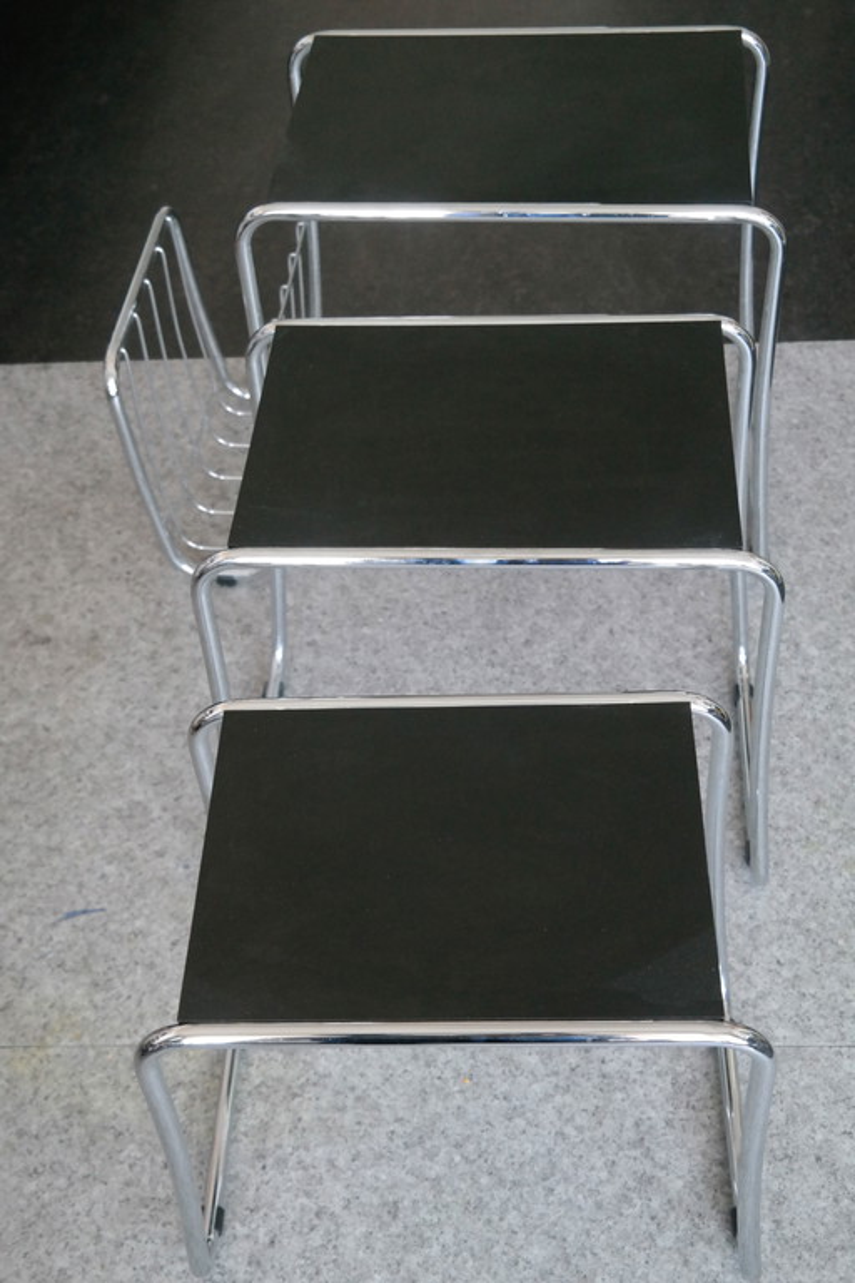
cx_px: 428
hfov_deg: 30.5
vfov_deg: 44.5
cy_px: 642
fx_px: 1567
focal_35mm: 44
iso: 1600
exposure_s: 1/50
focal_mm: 29
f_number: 4
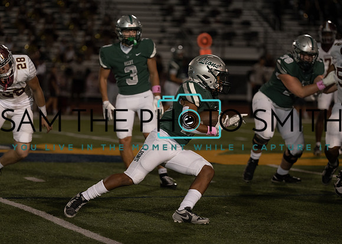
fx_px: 1925
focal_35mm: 198
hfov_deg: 10.2
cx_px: 176
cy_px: 145
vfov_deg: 7.3
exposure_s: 1/1000
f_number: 2.8
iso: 1000
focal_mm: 154
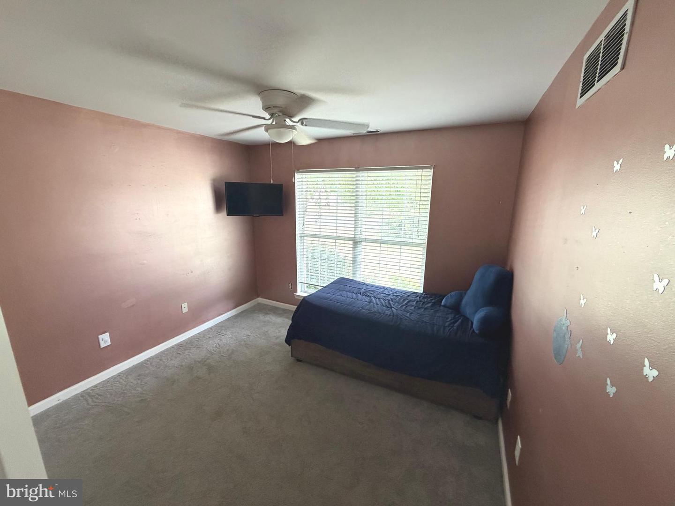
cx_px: 338
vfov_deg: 85.7
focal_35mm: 14
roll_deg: -0.3
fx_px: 273
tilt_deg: -11.4
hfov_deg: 102.1
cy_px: 253
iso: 320
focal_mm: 2.22
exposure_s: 1/71
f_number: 2.2
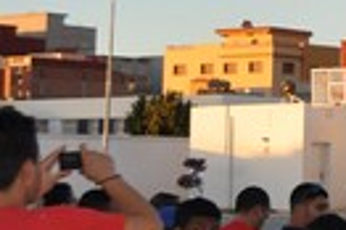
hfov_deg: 11.8
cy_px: 46
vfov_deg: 9.8
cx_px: 843
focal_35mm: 139
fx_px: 1339
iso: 200
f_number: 5.6
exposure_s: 1/200
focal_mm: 19
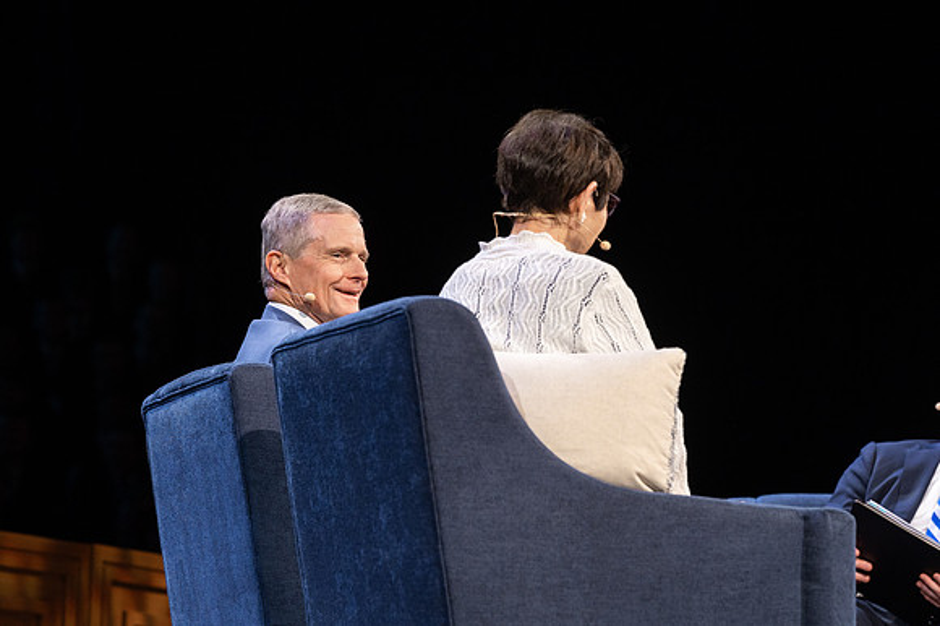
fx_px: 4443
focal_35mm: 170
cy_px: 245
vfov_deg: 8.1
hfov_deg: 12.1
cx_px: 401
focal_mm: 140
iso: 1000
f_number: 5
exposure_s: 1/160
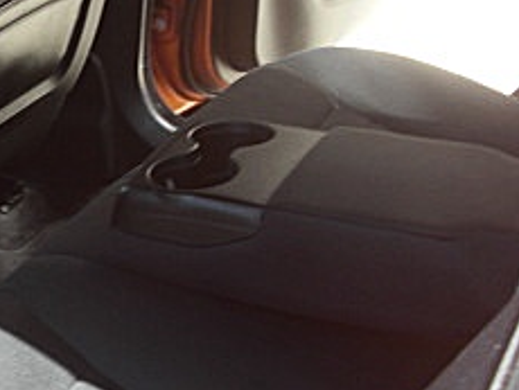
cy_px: 178
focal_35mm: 100
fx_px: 1501
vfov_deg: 14.8
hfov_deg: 19.0
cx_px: -23
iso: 50
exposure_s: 1/100
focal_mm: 6.3
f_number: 2.8
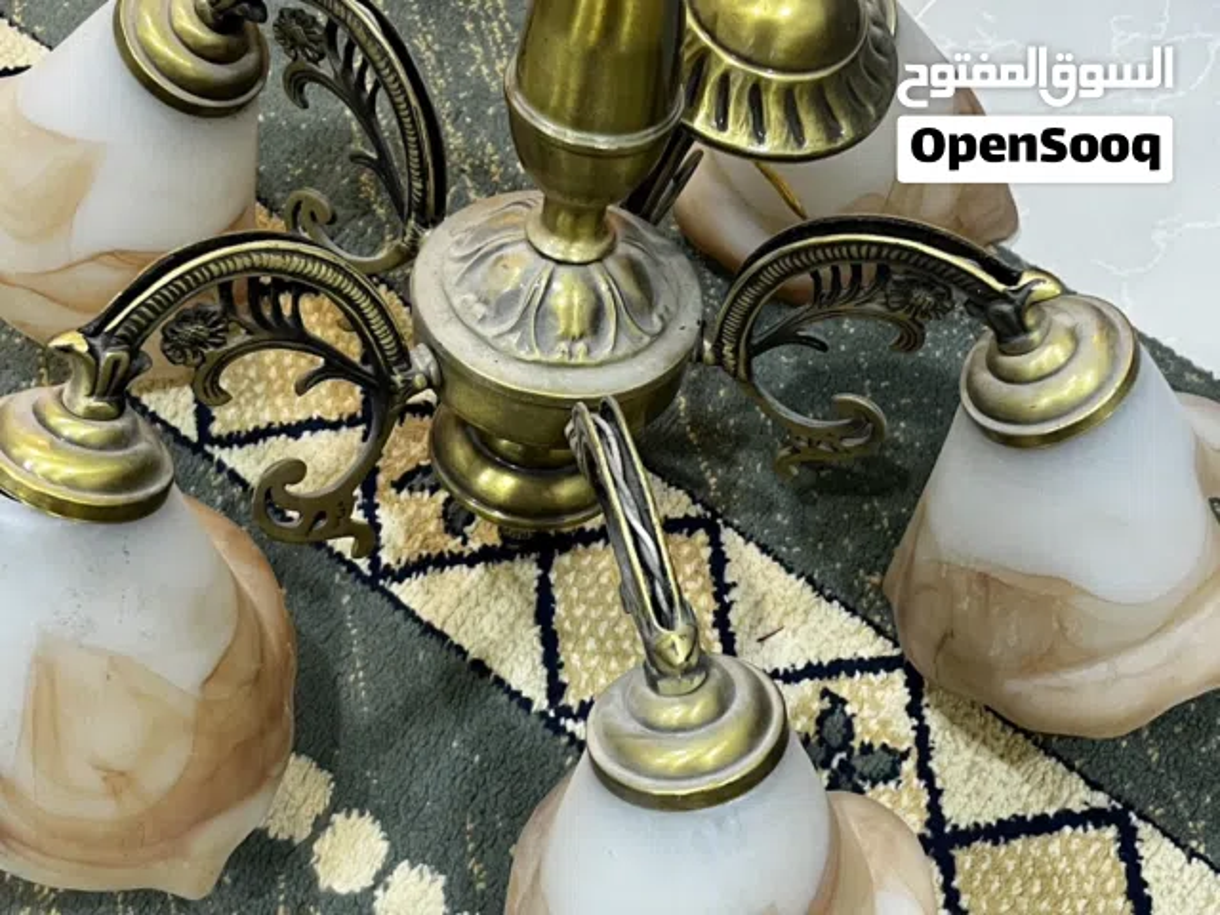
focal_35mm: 26
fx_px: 916
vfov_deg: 53.1
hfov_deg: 67.3
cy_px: 458
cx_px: 610
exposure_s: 1/50
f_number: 1.6
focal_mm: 5.1
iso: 320
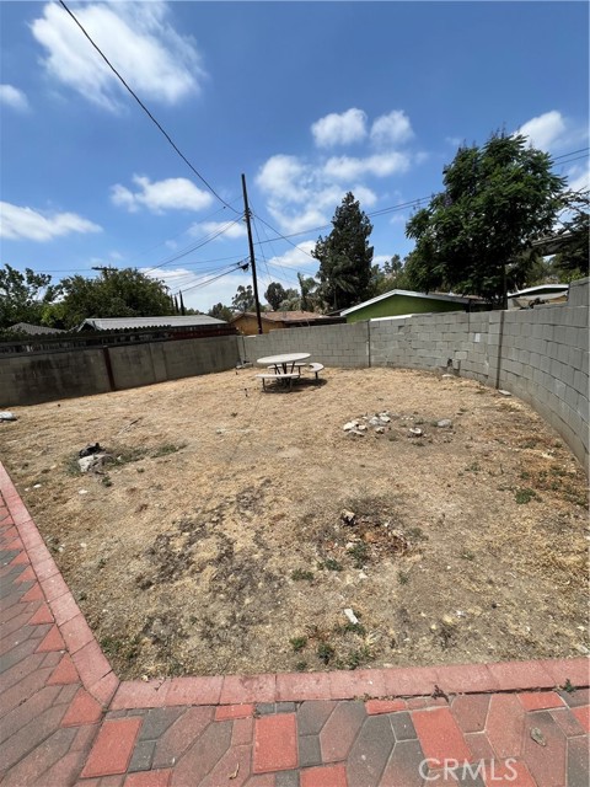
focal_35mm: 13
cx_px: 295
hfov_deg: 89.9
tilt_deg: -10.3
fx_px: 295
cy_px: 394
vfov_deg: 106.2
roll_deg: +5.8
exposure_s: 1/1845
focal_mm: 1.57
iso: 32
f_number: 1.8
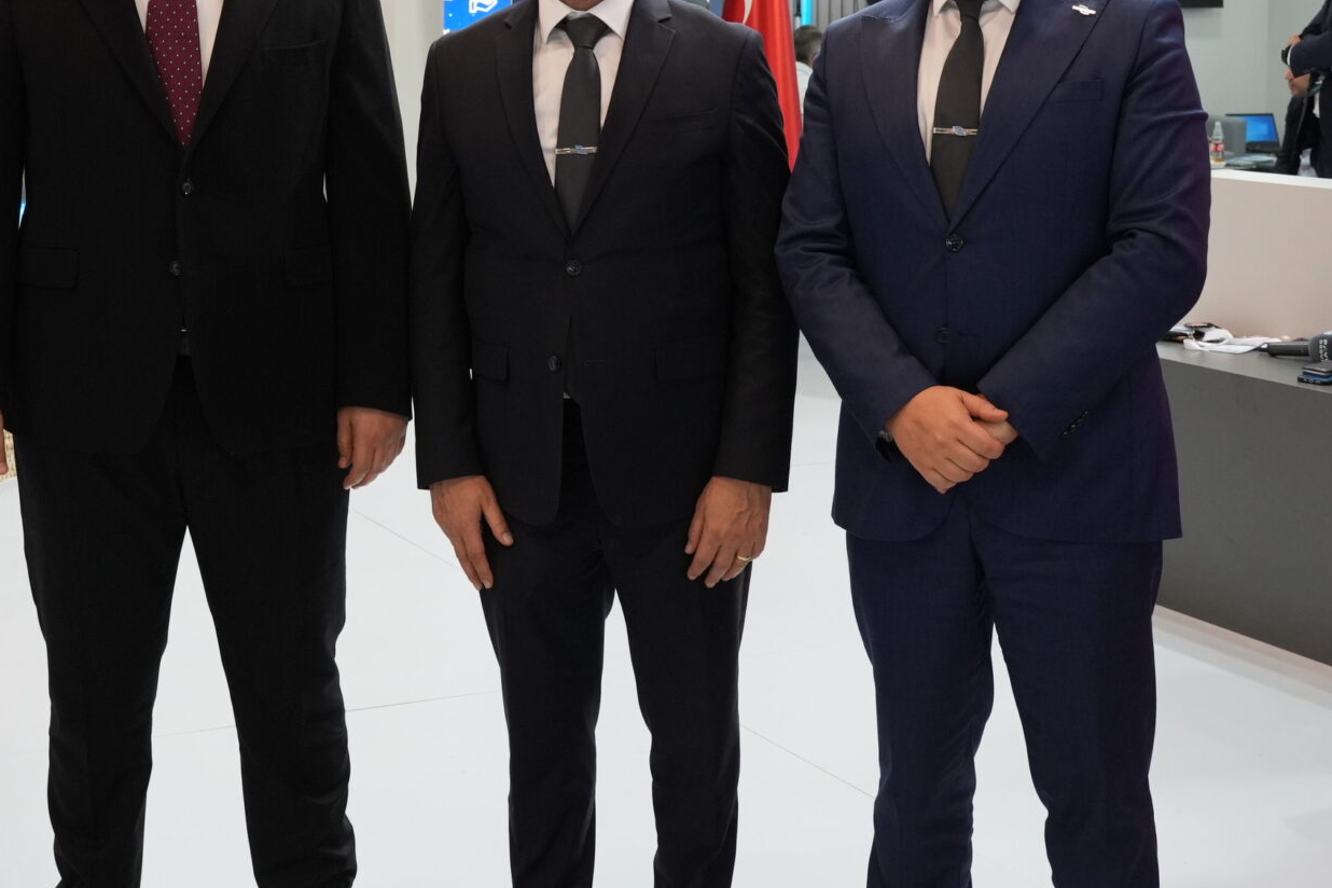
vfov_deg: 23.0
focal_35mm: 58
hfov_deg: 33.9
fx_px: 2146
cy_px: 157
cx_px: 356
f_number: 5.6
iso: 1600
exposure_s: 1/100
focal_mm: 28
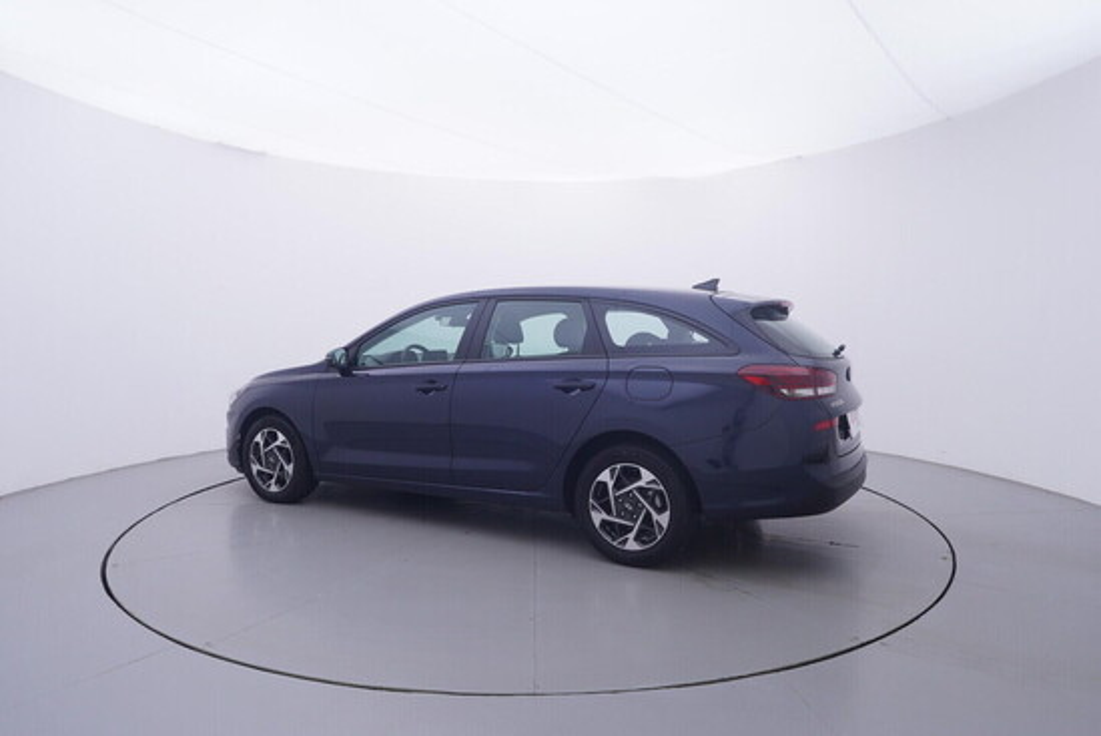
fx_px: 689
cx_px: 550
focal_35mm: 22
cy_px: 368
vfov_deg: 56.2
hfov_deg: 77.3
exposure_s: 1/80
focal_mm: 15
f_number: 5
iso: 200
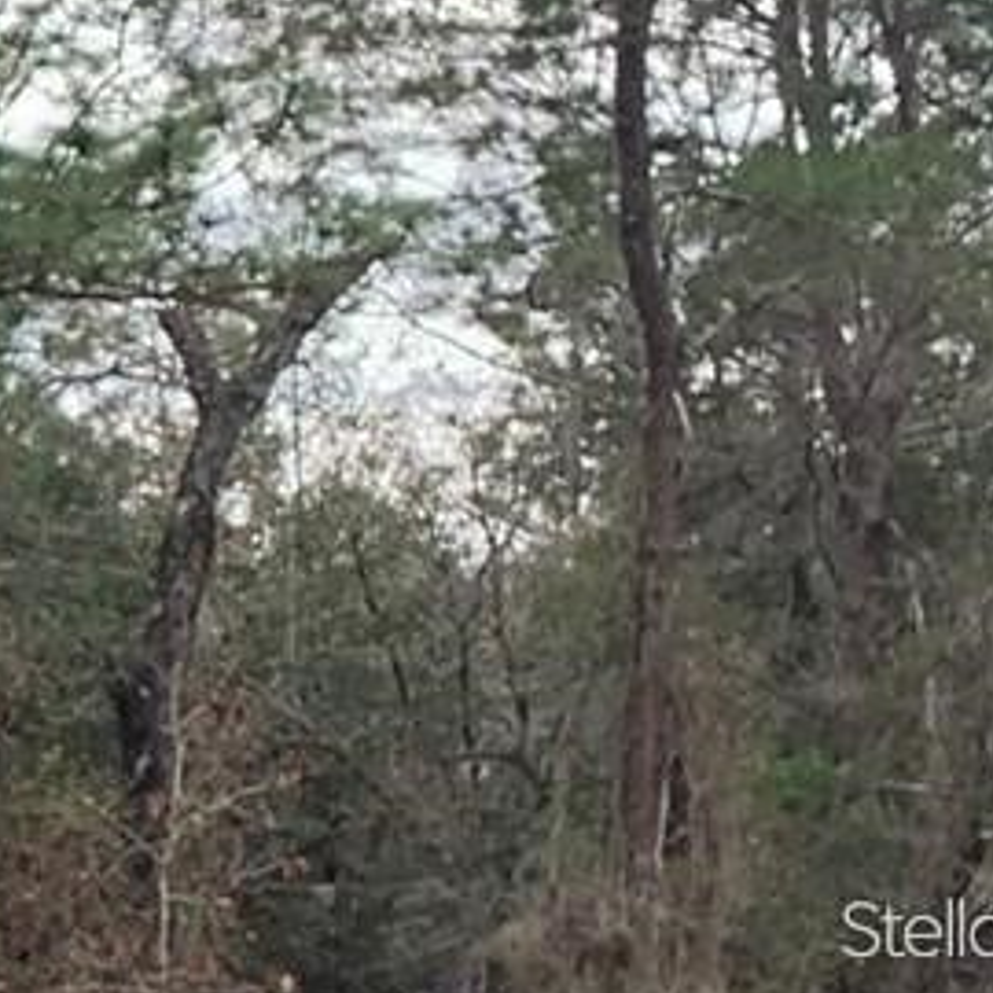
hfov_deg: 10.2
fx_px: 4414
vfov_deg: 12.7
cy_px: 927
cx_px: -1754
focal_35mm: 136
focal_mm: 4.25
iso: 25
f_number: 1.8
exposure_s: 1/173
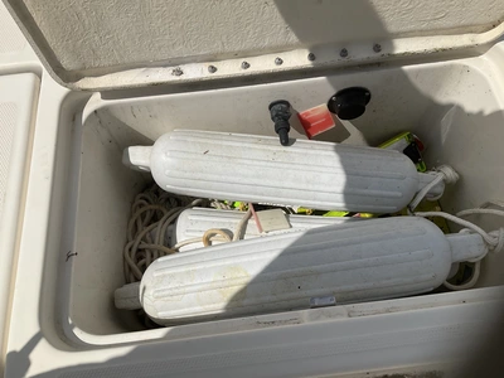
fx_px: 422
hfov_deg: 61.7
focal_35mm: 29
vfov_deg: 48.2
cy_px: 189
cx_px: 252
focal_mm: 3
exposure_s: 1/6536
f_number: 1.8
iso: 25
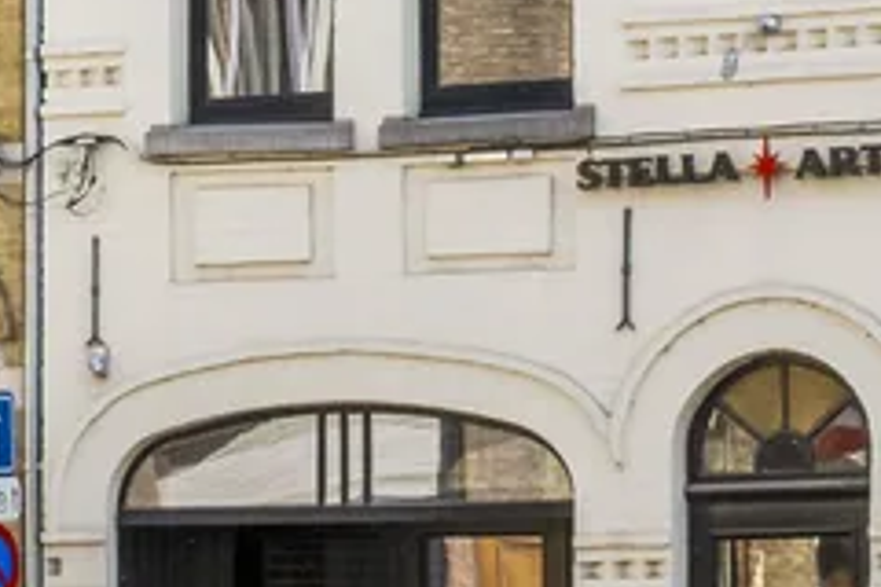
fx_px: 3426
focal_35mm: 140
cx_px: -569
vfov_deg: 9.3
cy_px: -515
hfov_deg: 13.5
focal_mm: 24
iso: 500
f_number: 11
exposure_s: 1/200
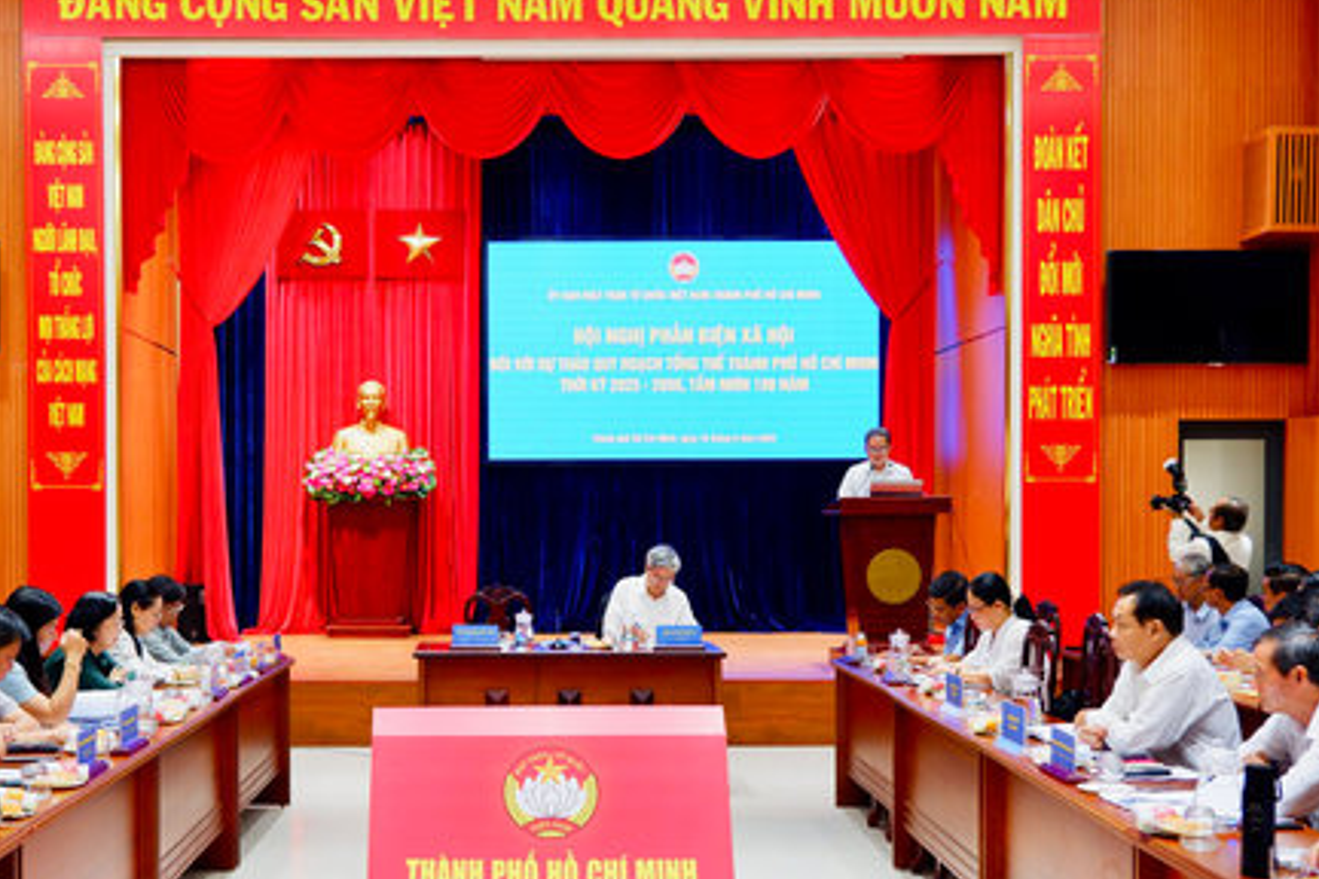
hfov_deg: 48.3
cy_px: 504
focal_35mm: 40
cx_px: 571
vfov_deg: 33.3
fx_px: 1465
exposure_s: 1/34
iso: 400
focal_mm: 21.2
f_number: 4
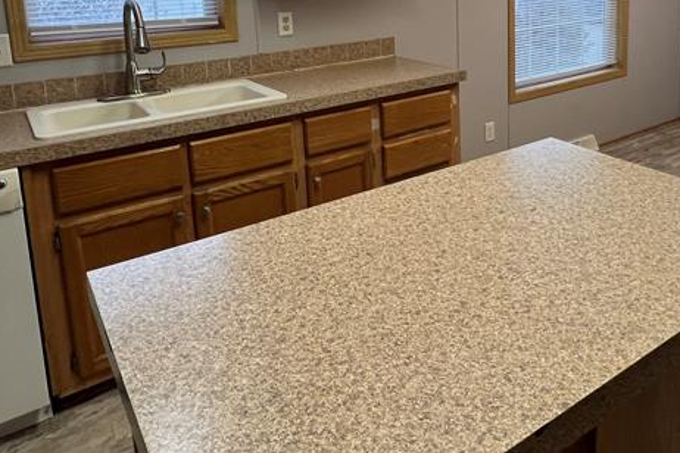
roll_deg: +1.2
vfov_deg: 40.6
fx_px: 567
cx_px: 427
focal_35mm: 30
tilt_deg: -8.8
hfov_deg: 61.1
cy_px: 54
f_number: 1.8
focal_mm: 1.57
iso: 160
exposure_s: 1/120
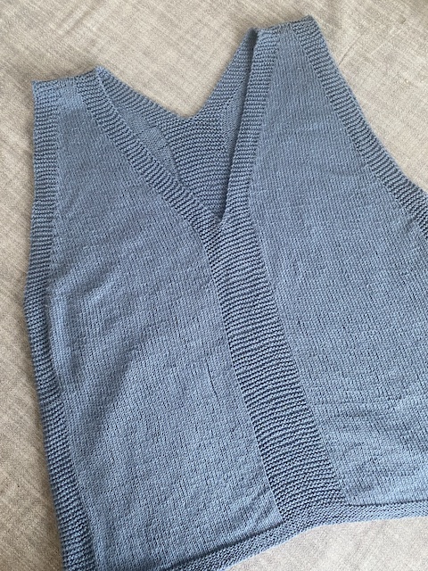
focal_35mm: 26
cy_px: 286
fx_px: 429
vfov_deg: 67.3
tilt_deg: -83.9
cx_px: 214
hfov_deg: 53.1
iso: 320
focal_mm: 4.25
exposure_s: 1/50
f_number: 1.8
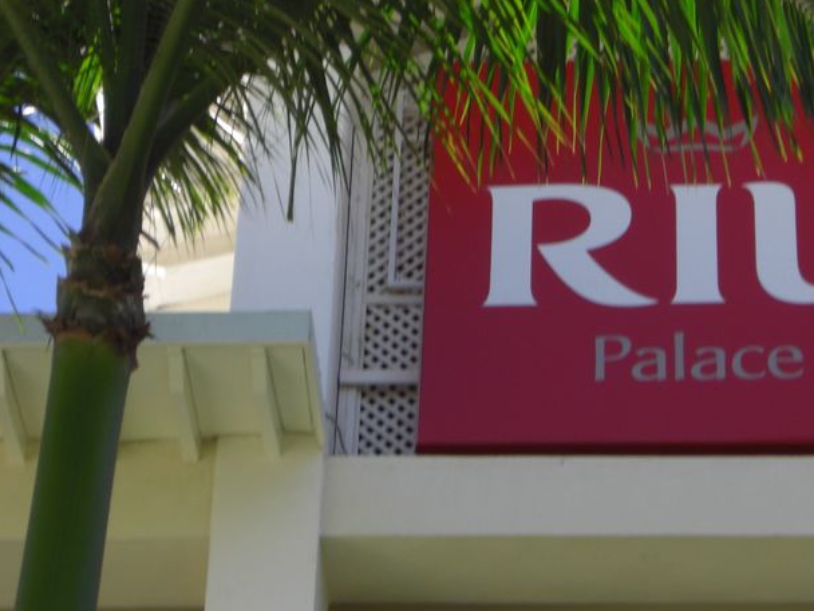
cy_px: 240
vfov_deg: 7.7
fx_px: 4515
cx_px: 596
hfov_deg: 10.3
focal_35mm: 192
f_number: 5.2
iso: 64
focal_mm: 18.6
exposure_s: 1/200
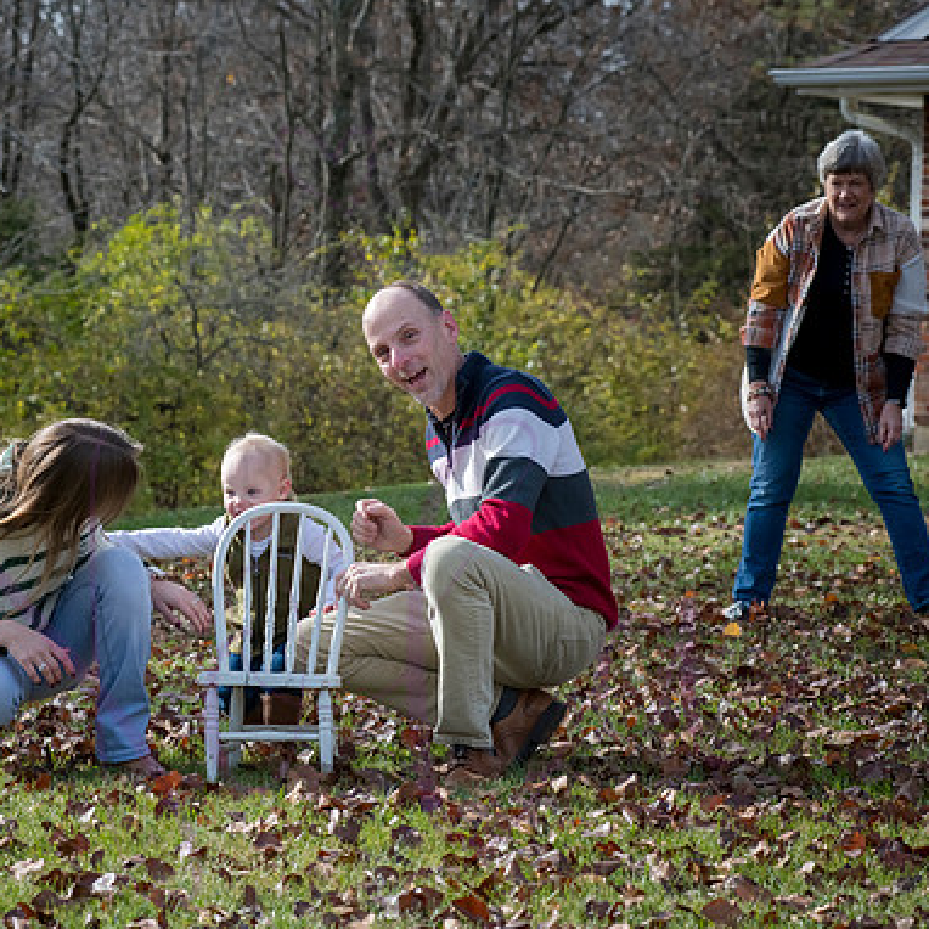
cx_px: 338
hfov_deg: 13.5
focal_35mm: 129
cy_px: 468
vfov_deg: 13.5
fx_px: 3917
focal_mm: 100
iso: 400
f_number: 8
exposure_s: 1/500
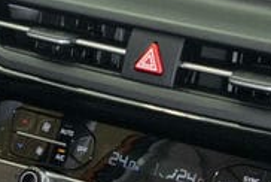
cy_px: 26
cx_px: -136
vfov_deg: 6.0
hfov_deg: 8.8
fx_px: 1719
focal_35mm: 228
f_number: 4.5
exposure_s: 1/50
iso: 640
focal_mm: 32
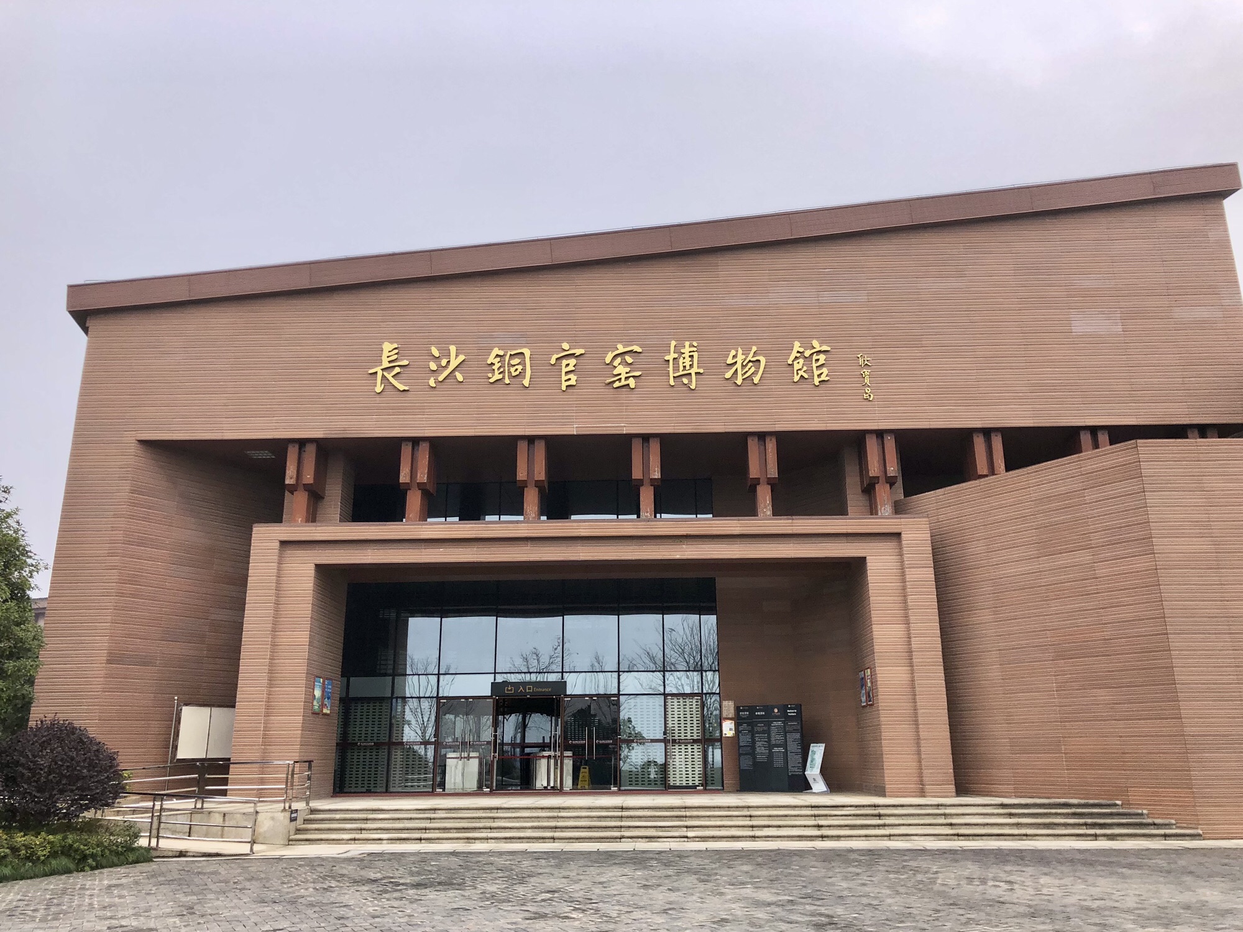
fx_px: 1005
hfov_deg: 63.4
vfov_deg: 49.7
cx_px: 622
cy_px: 466
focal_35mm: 28
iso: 20
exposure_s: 1/889
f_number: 1.8
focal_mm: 4
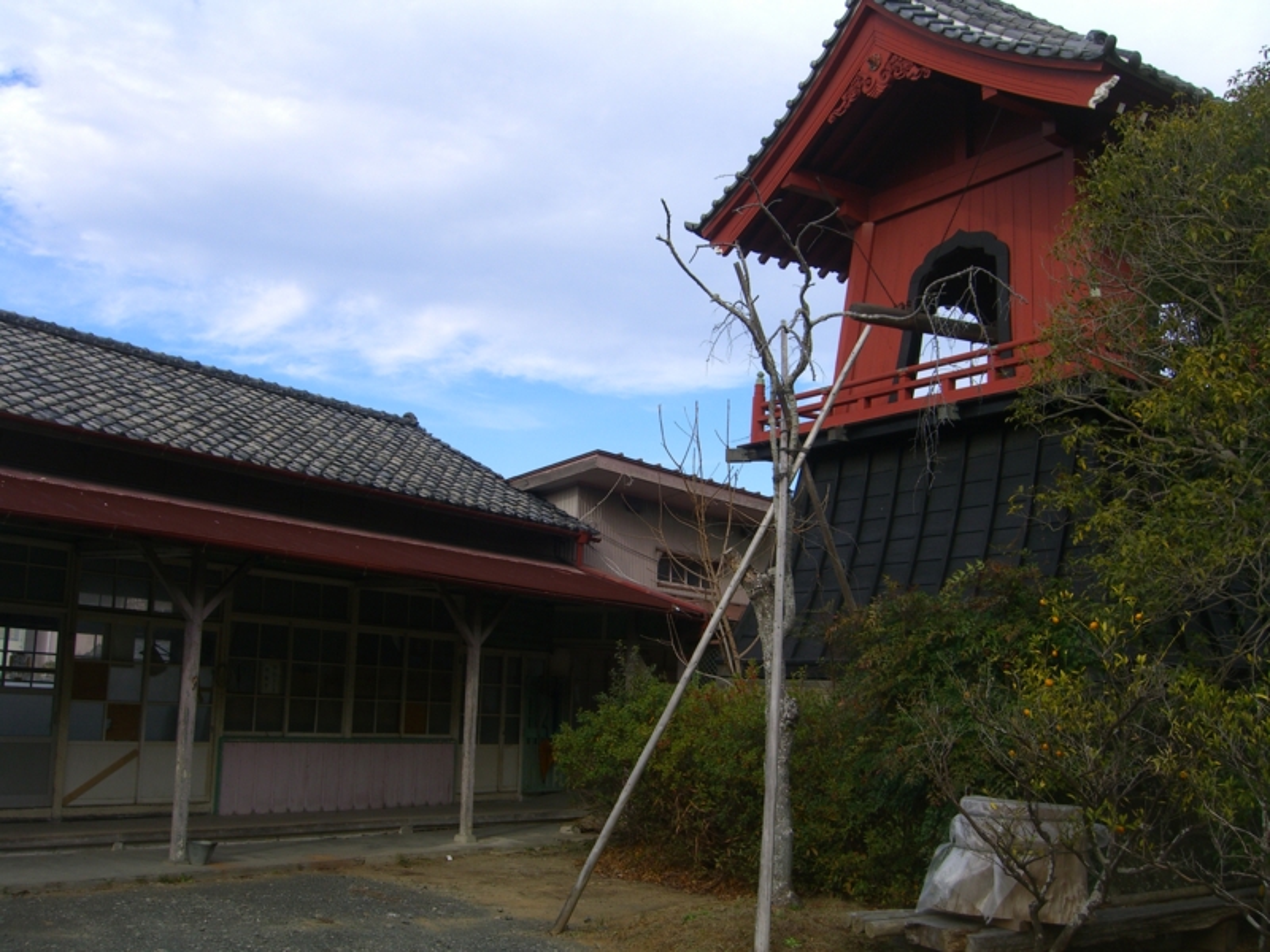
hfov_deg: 49.0
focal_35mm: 38
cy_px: 476
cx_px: 635
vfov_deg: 37.7
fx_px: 1394
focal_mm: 7.9
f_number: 4
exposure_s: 1/400
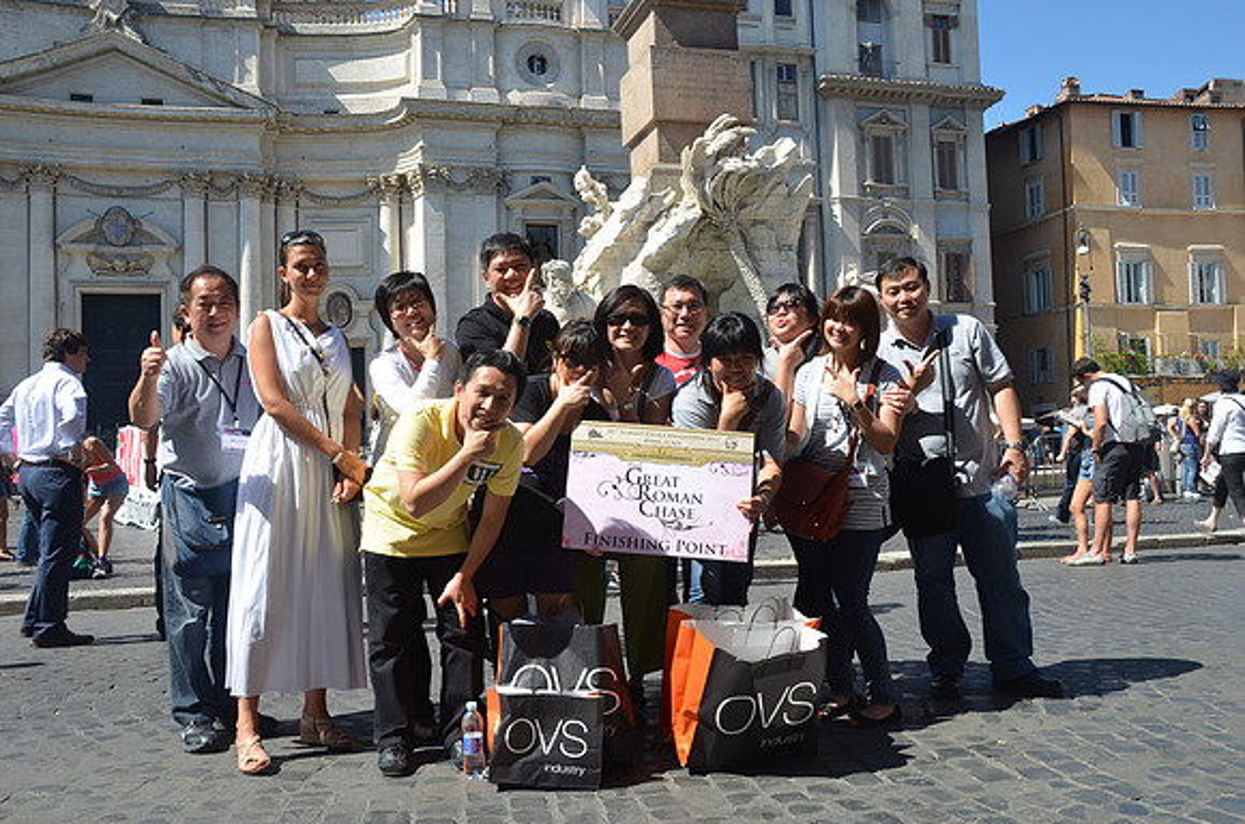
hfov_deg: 57.3
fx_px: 1139
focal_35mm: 33
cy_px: 412
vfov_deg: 39.8
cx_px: 622
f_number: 10
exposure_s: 1/400
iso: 400
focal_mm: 22
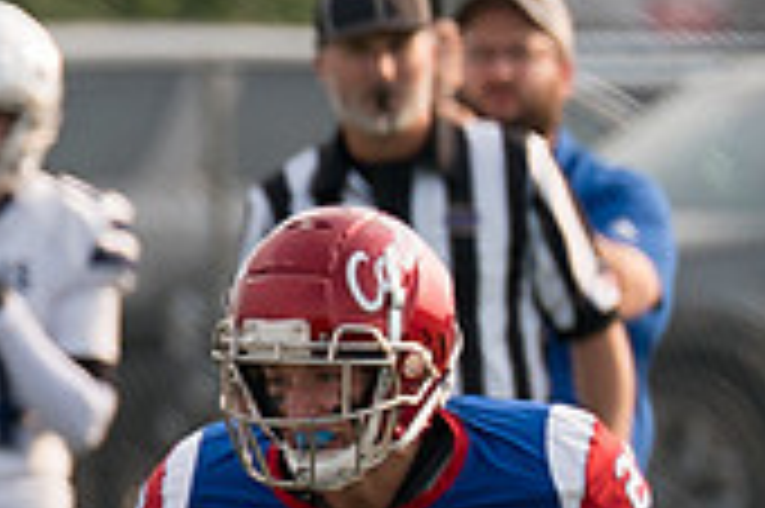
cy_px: 506
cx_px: -628
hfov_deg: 1.3
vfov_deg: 0.8
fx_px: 34497
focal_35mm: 1625
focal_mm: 200
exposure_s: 1/1000
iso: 125
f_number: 2.8
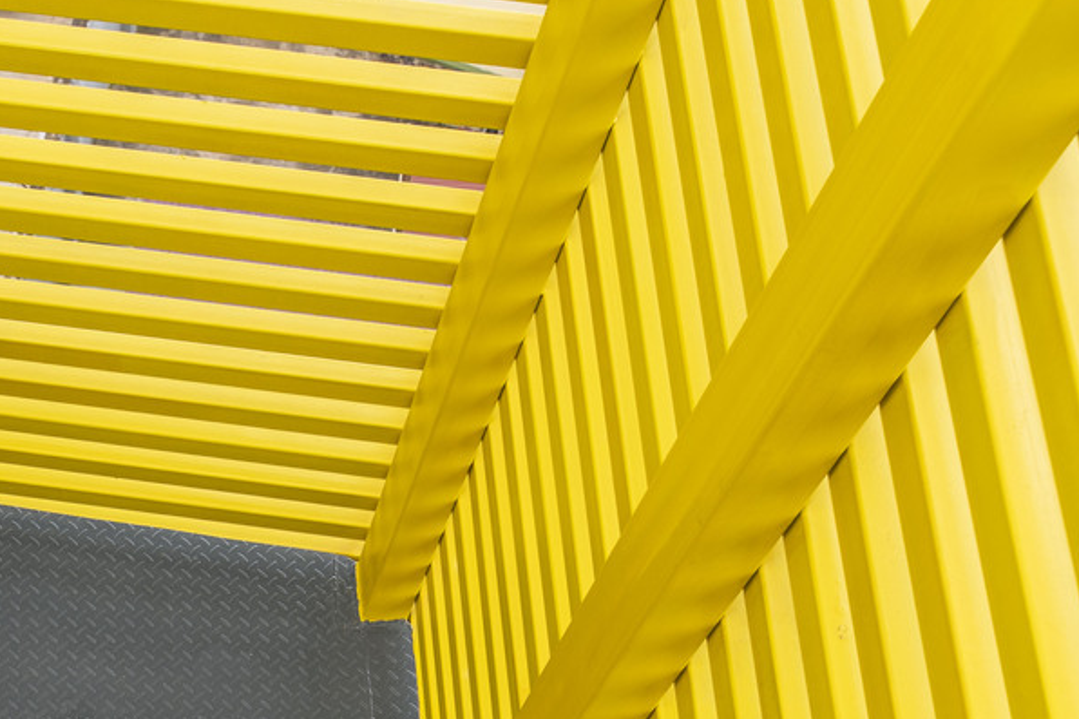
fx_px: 1408
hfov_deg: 35.3
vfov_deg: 22.4
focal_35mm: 47
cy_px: 1136
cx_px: -136
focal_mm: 14
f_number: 4
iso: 100
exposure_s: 1/250
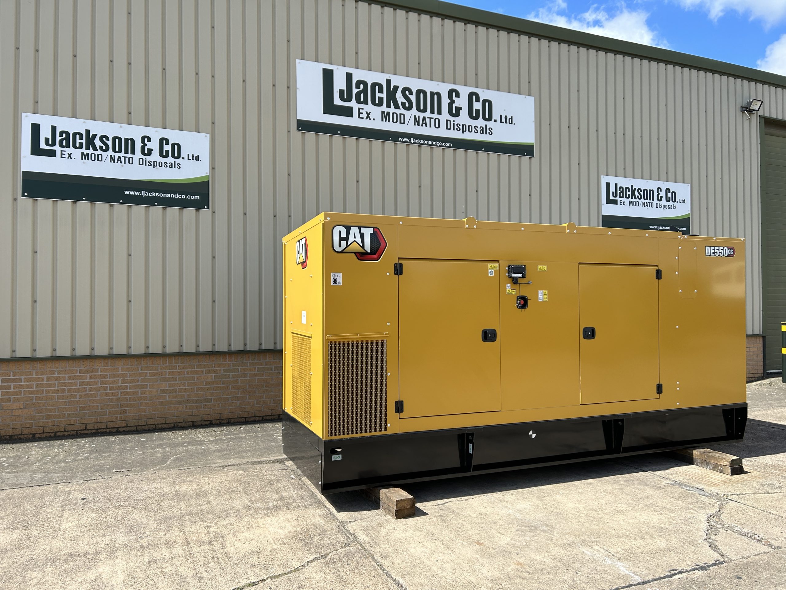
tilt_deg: +2.7
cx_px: 393
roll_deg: -0.5
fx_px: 590
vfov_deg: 53.1
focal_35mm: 26
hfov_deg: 67.3
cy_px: 295
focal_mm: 5.7
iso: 50
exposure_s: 1/2762
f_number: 1.5
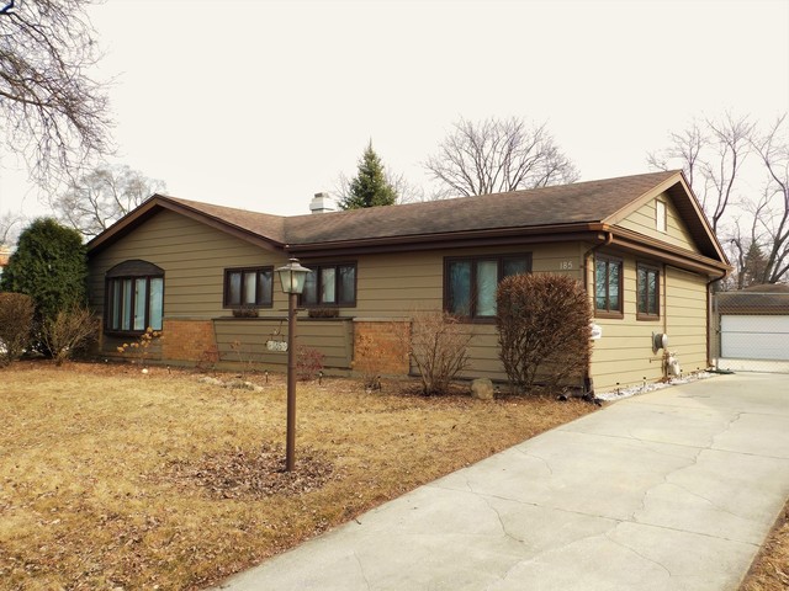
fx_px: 684
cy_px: 296
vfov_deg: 46.8
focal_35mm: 30
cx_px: 394
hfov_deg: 60.0
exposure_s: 1/640
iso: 125
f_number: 3.2
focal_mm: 5.3
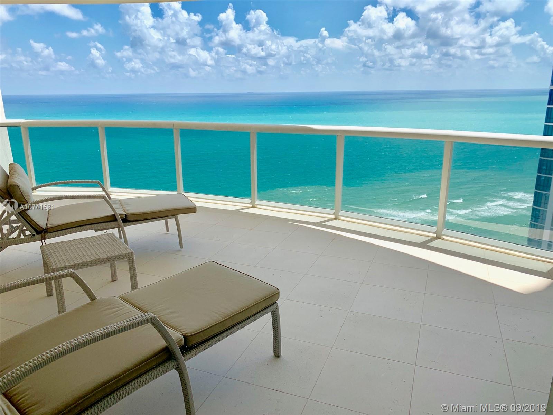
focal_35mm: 26
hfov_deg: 67.3
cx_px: 276
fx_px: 415
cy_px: 208
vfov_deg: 53.1
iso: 25
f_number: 1.8
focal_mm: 4.25
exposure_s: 1/2208
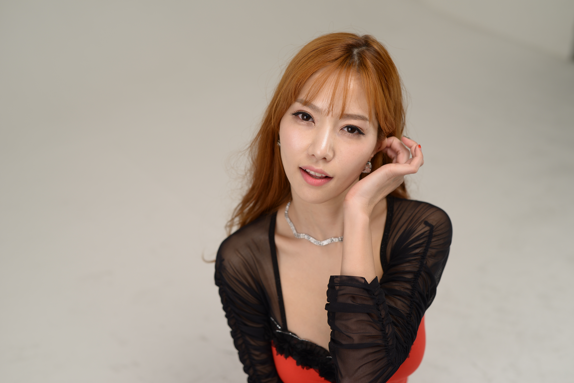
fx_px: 797
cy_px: 192
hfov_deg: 39.6
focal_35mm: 50
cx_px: 287
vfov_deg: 27.0
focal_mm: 50
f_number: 2.2
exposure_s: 1/160
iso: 160
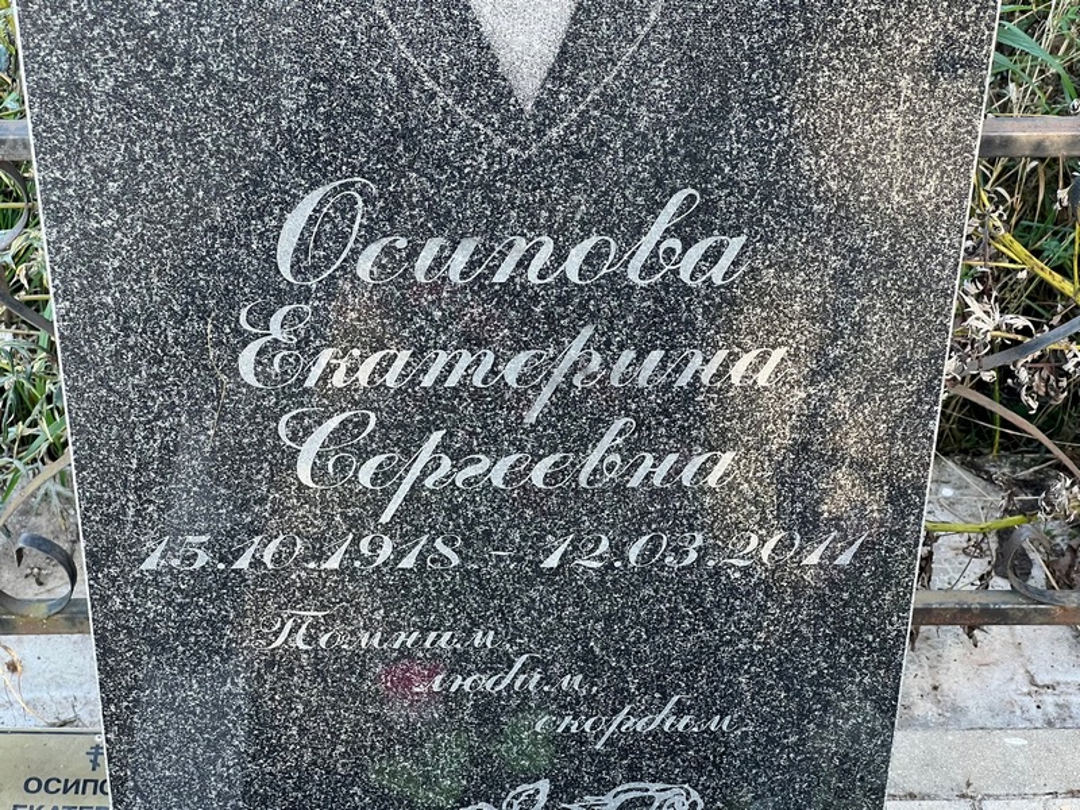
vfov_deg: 19.1
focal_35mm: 77
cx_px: 540
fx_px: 2402
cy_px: 405
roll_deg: +1.6
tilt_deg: -36.8
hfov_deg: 25.3
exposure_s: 1/99
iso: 160
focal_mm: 9
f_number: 2.8
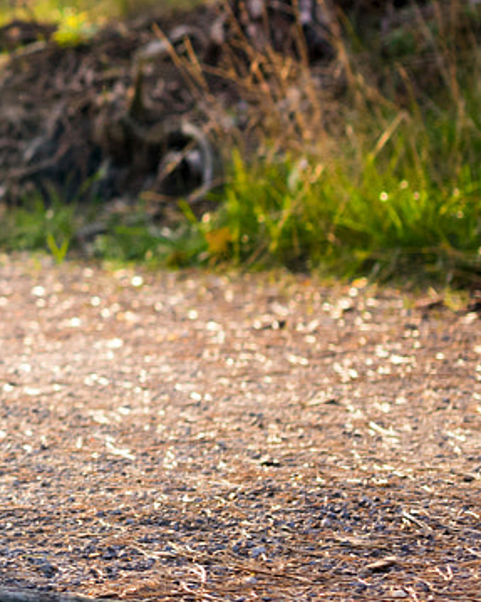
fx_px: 3721
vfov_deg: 9.1
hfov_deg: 6.9
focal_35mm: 209
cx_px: -722
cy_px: -133
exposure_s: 1/250
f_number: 3.2
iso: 320
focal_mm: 50
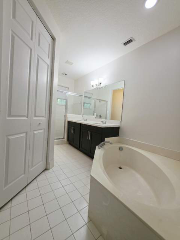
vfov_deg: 106.2
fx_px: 90
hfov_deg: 89.9
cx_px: 90
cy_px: 120
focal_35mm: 13
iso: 100
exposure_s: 1/120
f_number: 1.9
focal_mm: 2.2
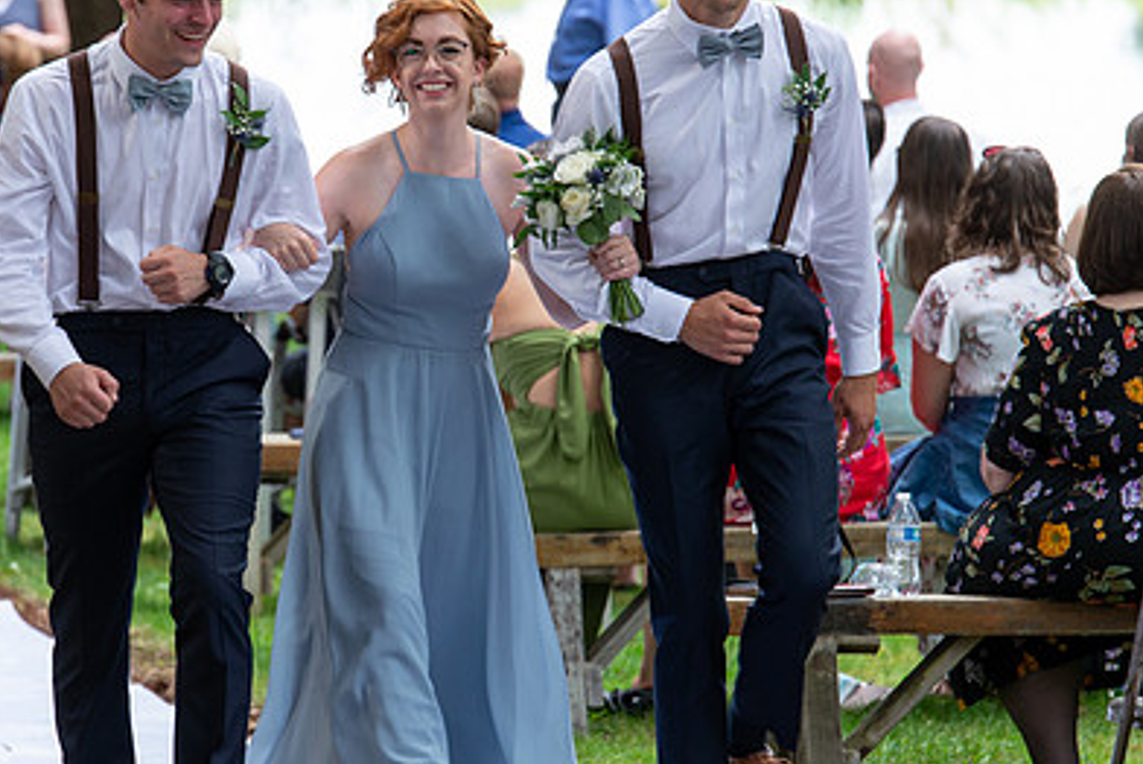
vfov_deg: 4.3
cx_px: 362
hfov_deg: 6.5
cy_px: 329
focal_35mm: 318
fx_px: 10104
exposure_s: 1/125
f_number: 5.6
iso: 400
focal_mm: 200
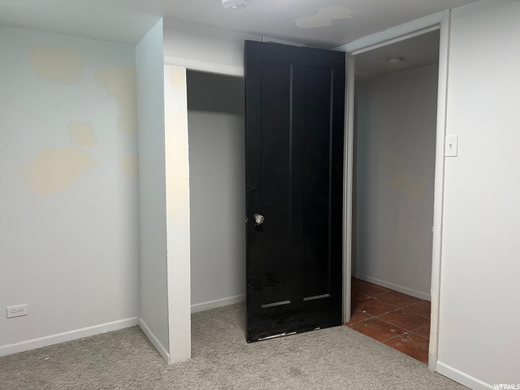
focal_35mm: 26
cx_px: 260
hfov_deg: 67.3
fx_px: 391
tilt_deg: -2.5
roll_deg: +1.1
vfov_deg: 53.1
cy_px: 195
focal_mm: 5.7
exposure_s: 1/60
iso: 125
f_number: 1.5
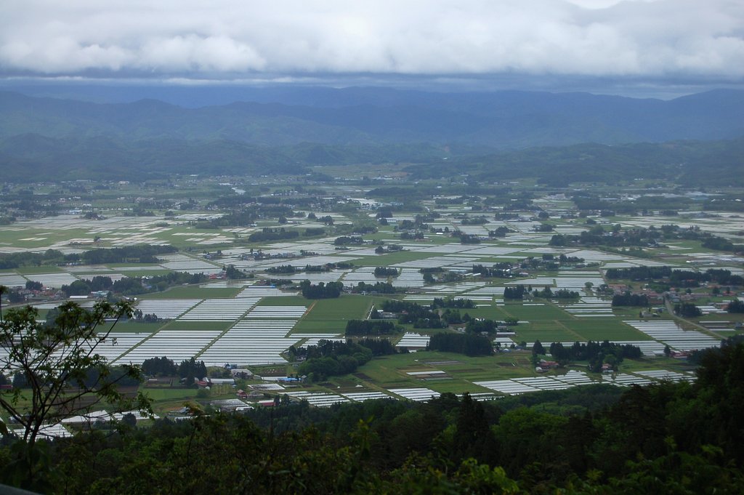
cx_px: 372
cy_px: 248
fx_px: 1704
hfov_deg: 24.6
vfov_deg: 16.5
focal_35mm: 82
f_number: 5.6
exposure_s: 1/250
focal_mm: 55
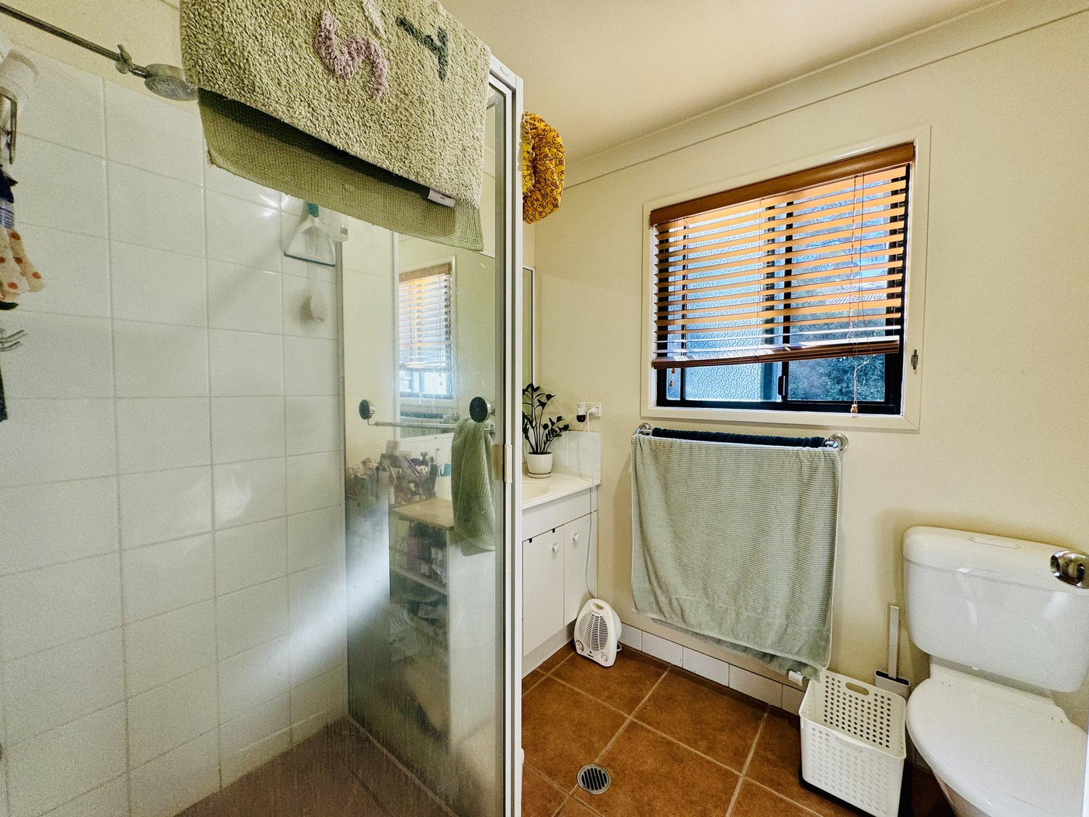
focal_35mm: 14
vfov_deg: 85.7
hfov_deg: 102.1
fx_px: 440
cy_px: 408
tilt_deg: -3.2
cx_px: 544
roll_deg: -0.6
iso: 80
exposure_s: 1/100
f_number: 2.2
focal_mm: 2.22
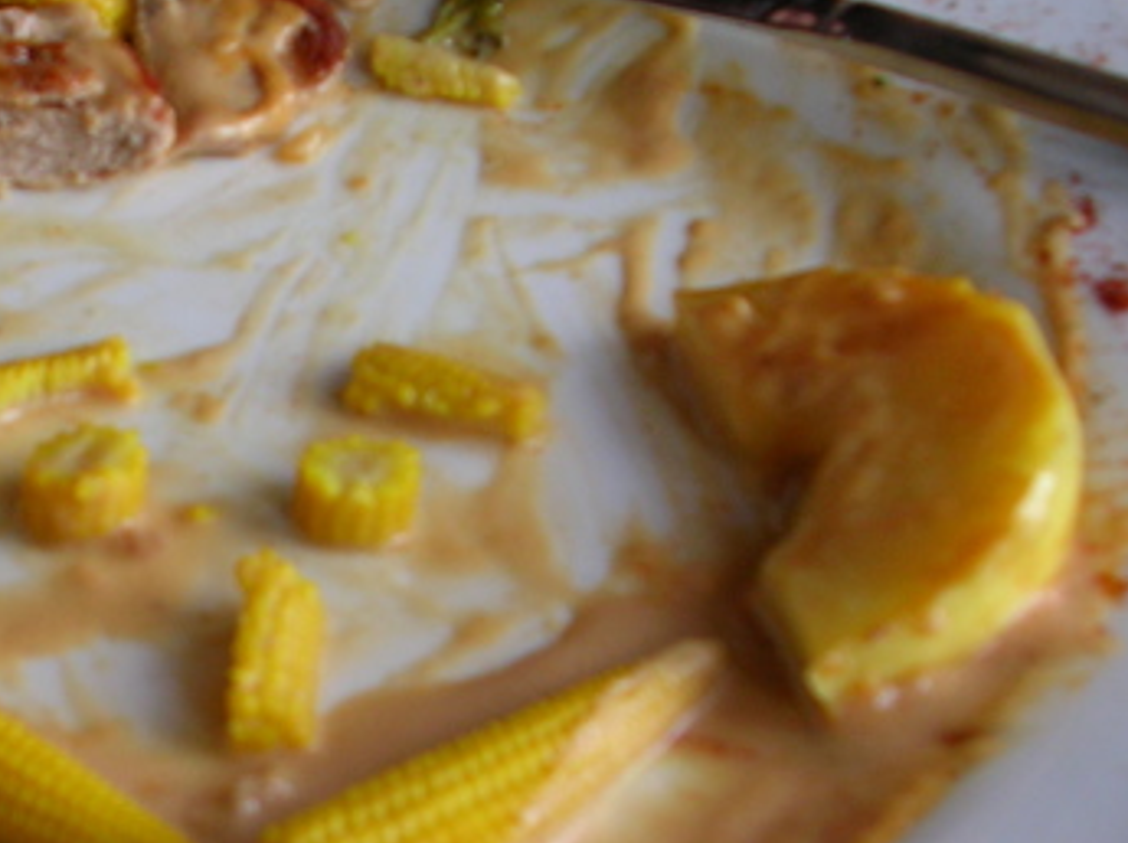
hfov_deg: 21.2
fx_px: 2962
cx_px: 170
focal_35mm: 91
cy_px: 618
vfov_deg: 16.1
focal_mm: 7.5
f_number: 3.1
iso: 50
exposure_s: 1/51.4
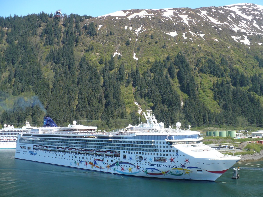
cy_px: 104
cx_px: 141
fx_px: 304
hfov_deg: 46.8
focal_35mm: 40
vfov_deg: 36.0
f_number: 2.8
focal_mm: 6.1
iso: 100
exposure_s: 1/800
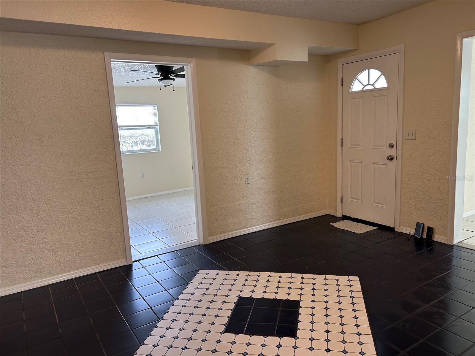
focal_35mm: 26
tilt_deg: -7.7
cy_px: 178
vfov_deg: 53.1
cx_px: 238
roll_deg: +3.1
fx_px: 357
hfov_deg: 67.3
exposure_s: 1/120
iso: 80
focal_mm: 5.7
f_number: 1.5
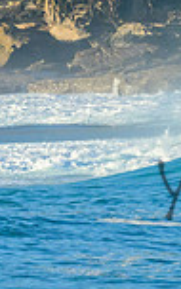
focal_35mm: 2136
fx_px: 16858
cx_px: 412
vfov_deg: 1.0
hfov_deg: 0.6
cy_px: 165
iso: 1000
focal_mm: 400
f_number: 9
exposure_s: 1/2000
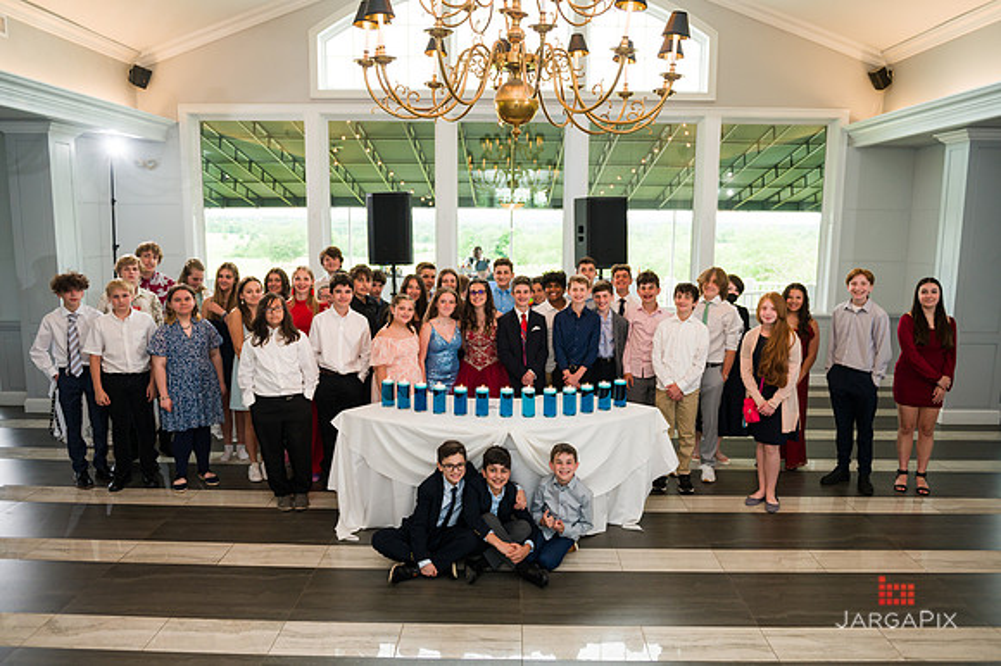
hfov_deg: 67.4
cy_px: 333
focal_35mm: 27
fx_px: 750
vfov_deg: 47.9
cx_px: 500
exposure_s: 1/200
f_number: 4
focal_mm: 27
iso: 400
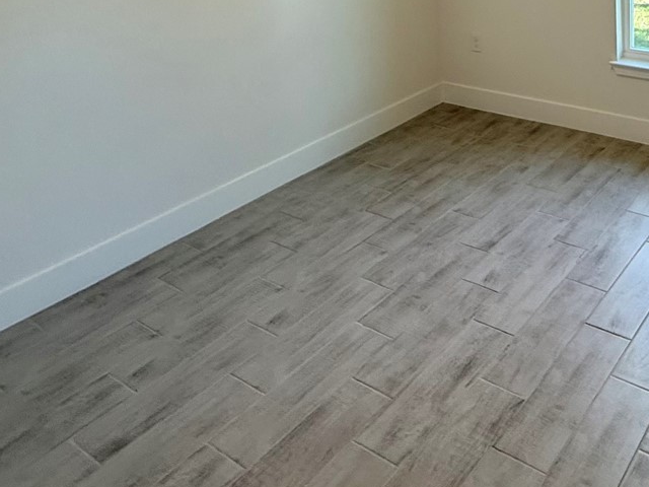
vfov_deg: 34.9
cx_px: 576
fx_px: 656
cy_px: -51
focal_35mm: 35
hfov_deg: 47.6
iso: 125
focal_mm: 2.22
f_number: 2.2
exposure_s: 1/120
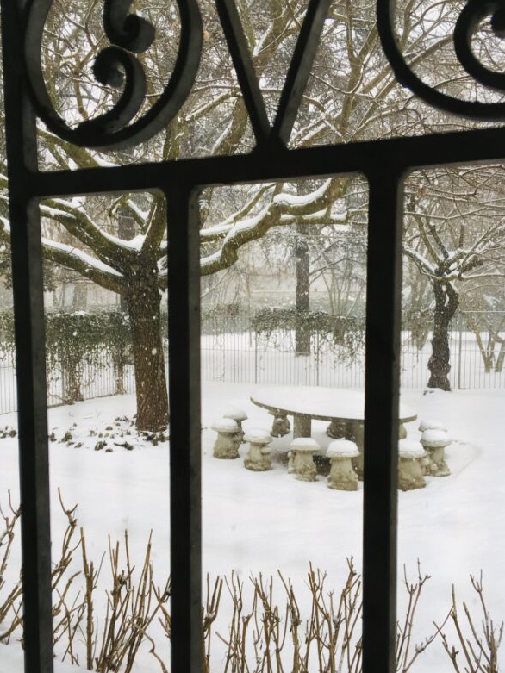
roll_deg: -0.4
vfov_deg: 48.9
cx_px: 246
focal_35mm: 38
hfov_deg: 37.7
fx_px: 739
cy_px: 378
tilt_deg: -6.3
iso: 25
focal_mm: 4.15
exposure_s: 1/109
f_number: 2.2
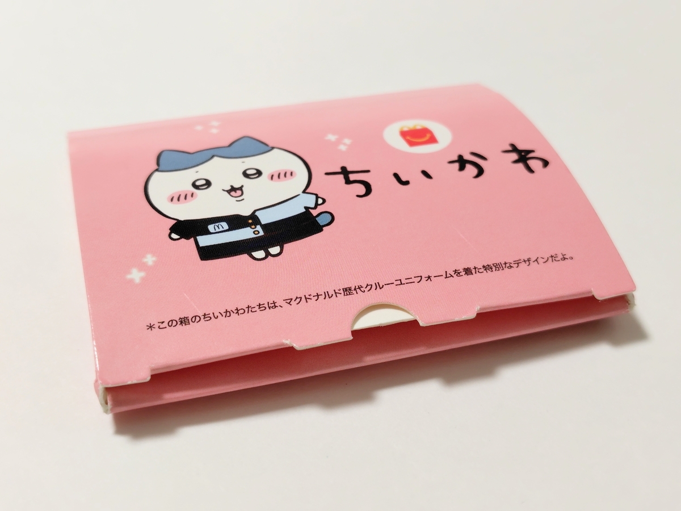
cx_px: 340
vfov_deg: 58.9
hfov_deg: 73.9
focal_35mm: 23
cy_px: 256
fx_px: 452
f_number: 1.9
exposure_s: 1/50
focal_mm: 5.6
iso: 188
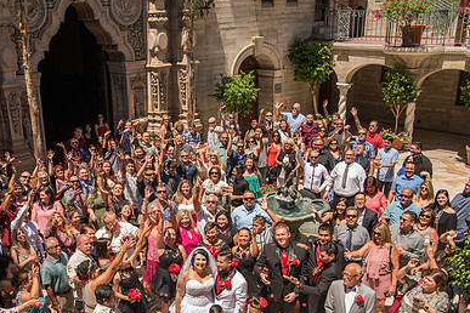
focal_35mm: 42
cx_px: 162
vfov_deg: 31.4
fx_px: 548
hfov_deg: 45.8
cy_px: 230
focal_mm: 28
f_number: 8
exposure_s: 1/250
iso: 100
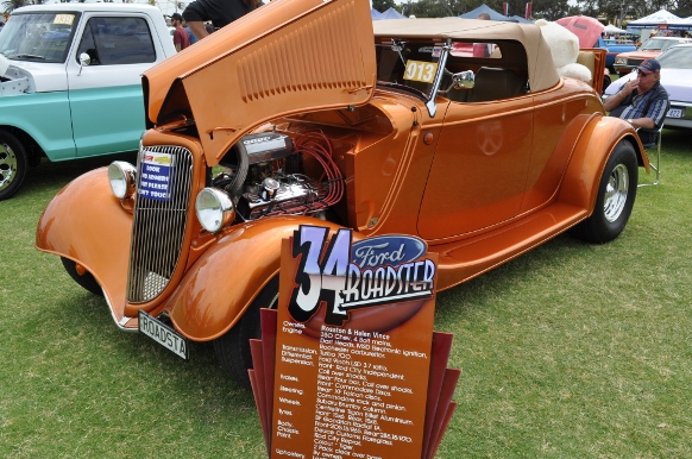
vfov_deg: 39.8
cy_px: 234
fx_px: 633
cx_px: 373
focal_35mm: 33
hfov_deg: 57.2
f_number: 11
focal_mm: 20
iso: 500
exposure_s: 1/500
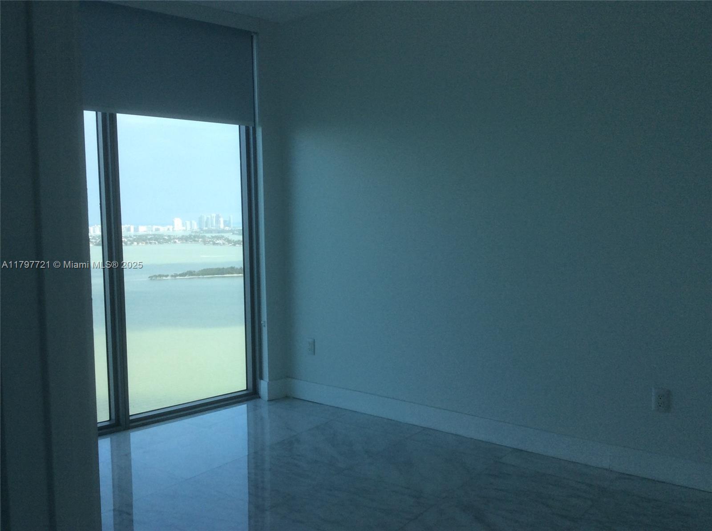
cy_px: 266
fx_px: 657
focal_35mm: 32
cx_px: 356
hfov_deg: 56.9
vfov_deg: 44.0
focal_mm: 3.3
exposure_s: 1/420
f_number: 2.4
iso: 32
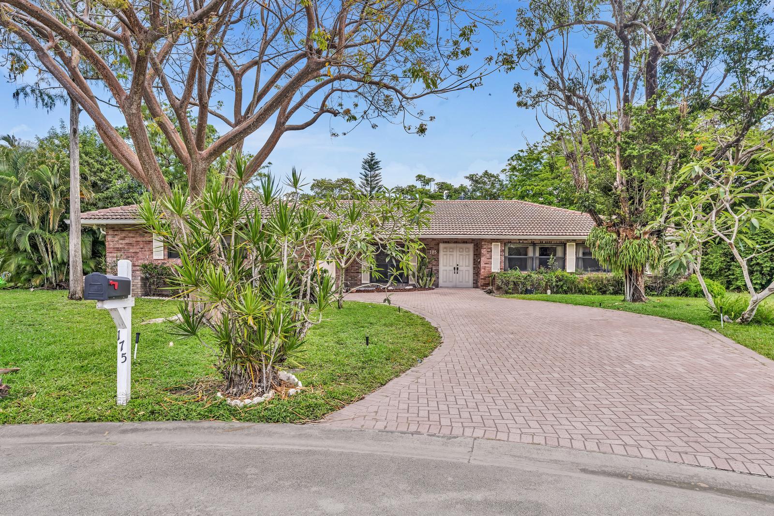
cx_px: 387
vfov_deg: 61.9
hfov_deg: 84.0
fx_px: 430
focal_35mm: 20
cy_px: 258
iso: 200
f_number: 8
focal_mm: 20
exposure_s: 1/400
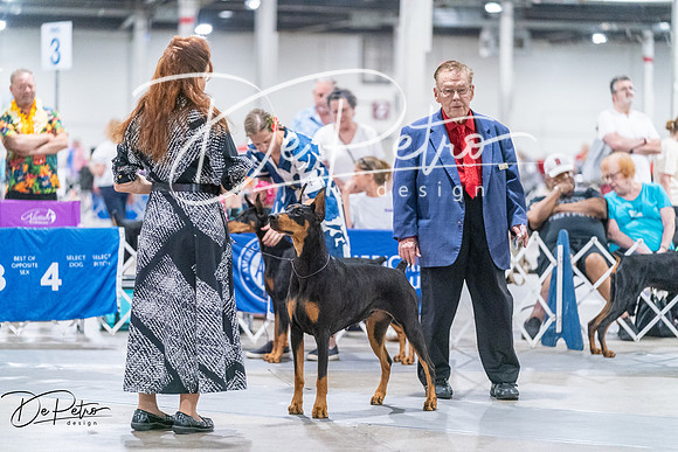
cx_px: 339
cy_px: 226
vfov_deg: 10.6
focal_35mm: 129
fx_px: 2430
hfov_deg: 15.9
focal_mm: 129
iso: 6400
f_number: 2.8
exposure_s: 1/320
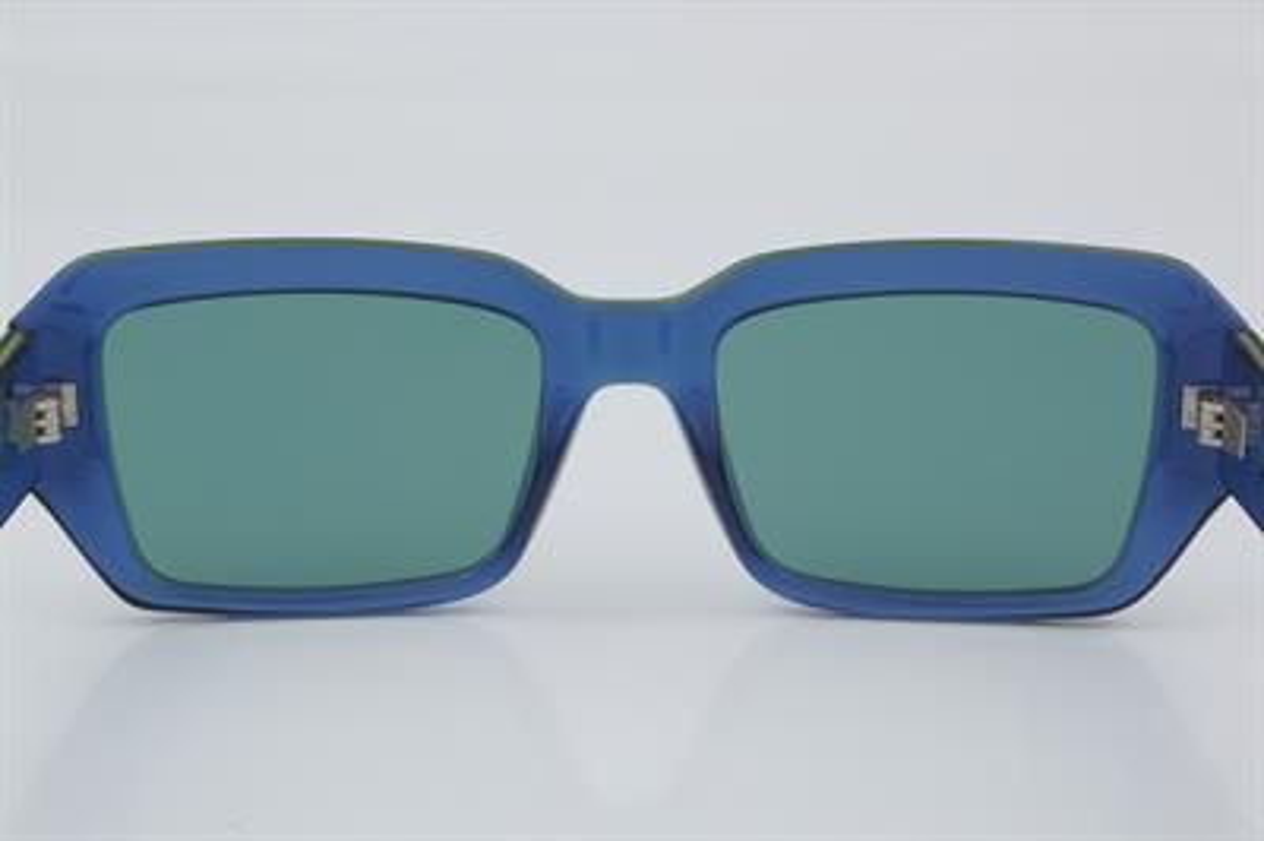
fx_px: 2894
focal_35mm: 82
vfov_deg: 16.5
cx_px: 632
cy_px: 420
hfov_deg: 24.6
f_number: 32
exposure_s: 1/4
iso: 100
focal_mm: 55
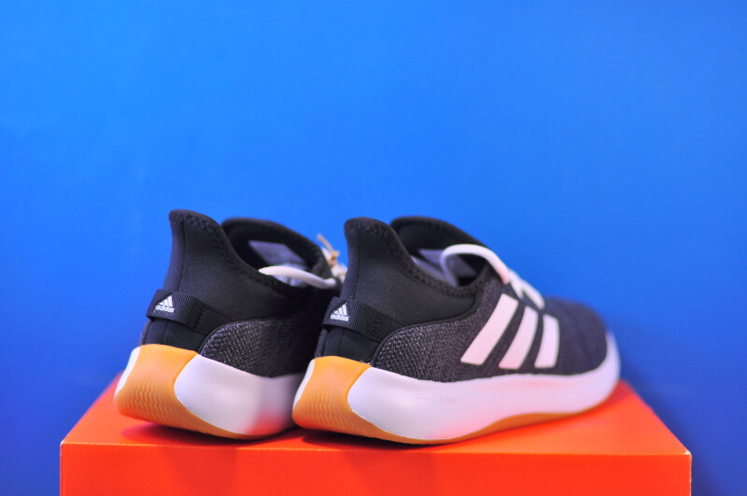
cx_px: 374
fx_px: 1554
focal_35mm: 75
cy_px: 248
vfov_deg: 18.1
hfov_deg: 27.0
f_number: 2
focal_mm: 50
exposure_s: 1/320
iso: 250
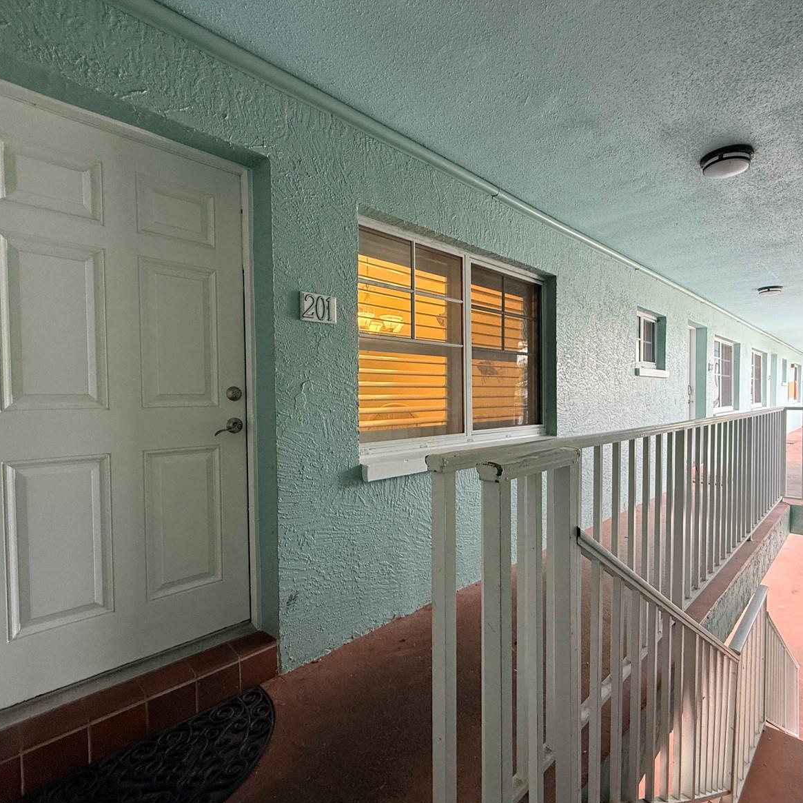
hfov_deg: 83.6
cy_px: 408
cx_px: 453
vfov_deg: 84.0
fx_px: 446
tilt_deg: -1.3
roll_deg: +0.4
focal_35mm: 17
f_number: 2.2
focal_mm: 2.22
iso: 250
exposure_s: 1/99
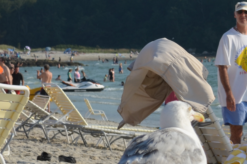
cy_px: 77
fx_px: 1888
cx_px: 336
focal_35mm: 276
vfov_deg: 5.0
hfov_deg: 7.4
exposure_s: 1/320
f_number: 9
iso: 100
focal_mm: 55
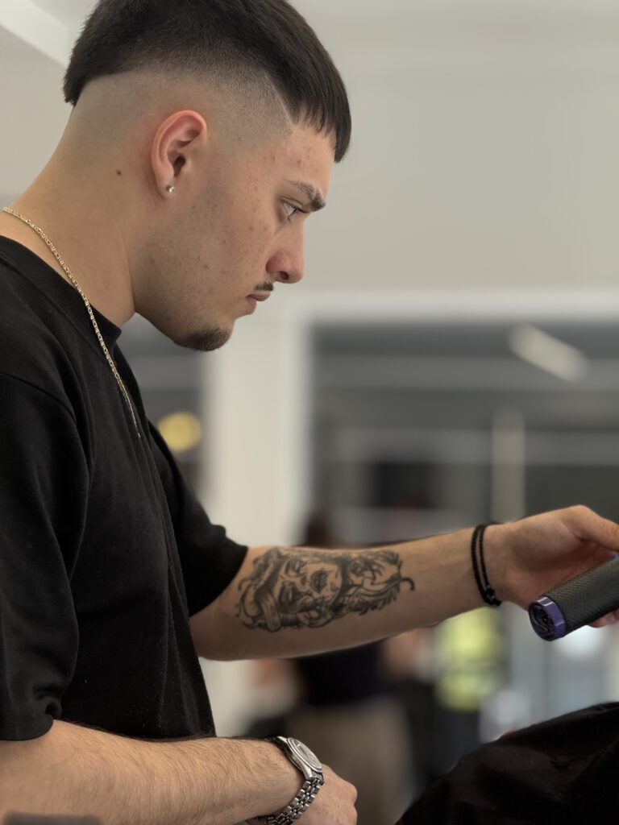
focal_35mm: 120
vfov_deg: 16.4
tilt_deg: +3.6
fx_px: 2861
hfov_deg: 12.3
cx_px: 310
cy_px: 412
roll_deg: -1.4
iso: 80
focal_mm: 15.66
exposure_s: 1/100
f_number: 2.8
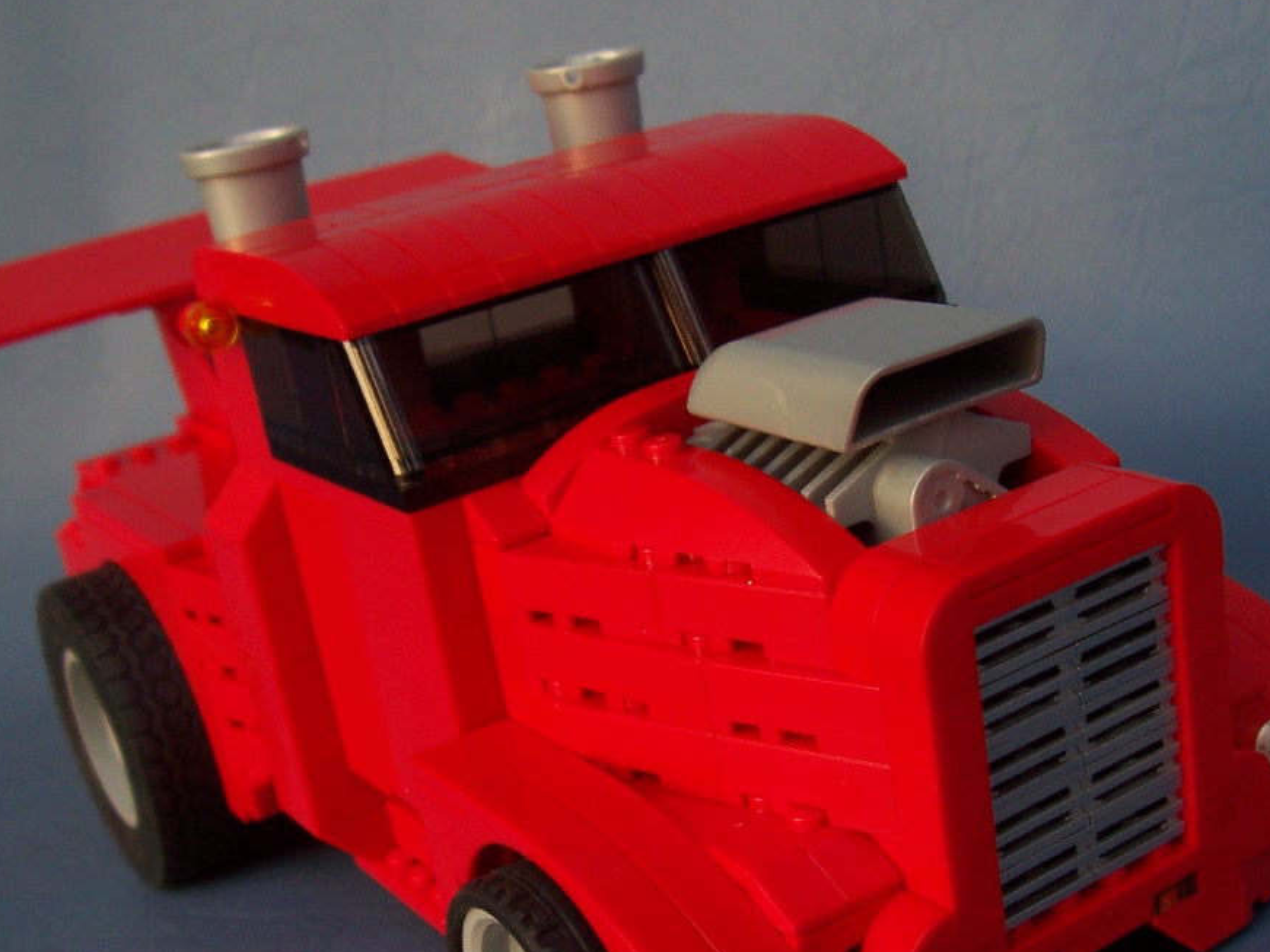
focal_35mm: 51
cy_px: 637
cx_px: 634
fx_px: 1871
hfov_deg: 37.5
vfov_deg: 28.4
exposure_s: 1/125
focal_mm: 5.6
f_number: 2.8
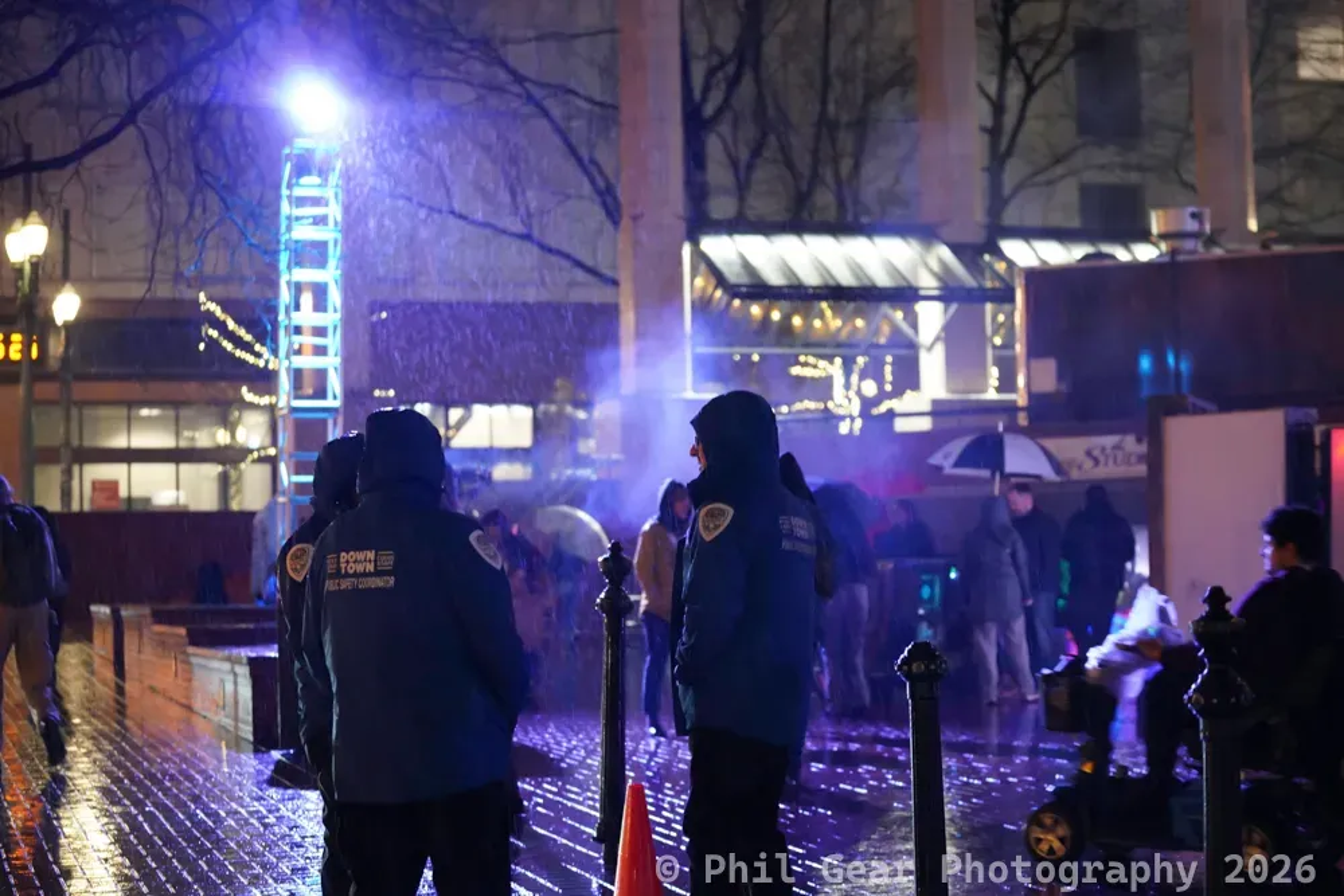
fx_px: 2614
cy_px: 448
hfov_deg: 28.8
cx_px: 672
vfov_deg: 19.5
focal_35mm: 70
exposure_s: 1/60
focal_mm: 35
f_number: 1.4
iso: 1600
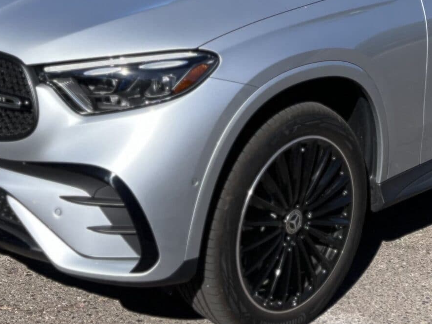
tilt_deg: -8.2
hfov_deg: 26.0
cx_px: 235
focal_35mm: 75
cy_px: -98
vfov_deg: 18.3
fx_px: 936
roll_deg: -5.5
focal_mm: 5.7
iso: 50
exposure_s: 1/4115
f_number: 1.5
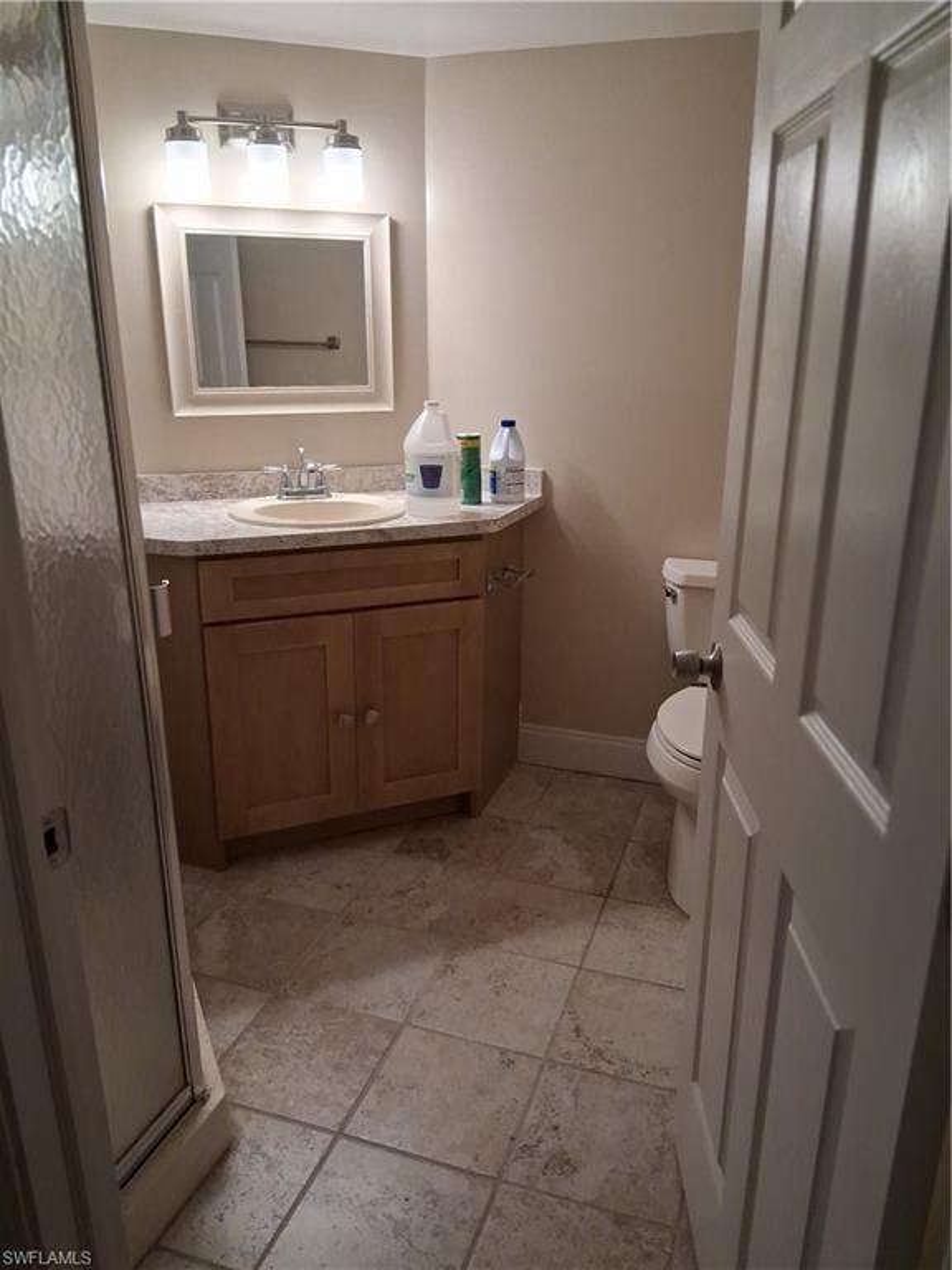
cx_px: 476
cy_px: 635
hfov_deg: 53.1
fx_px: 953
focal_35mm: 26
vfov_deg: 67.3
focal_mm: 3.98
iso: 400
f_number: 1.8
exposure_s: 1/120
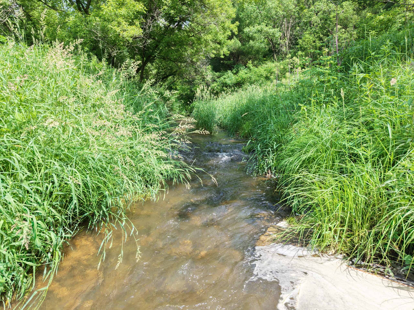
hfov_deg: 71.6
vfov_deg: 56.8
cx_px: 207
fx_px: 287
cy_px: 155
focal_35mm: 24
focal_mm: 8.67
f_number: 1.8
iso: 190
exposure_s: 1/1000
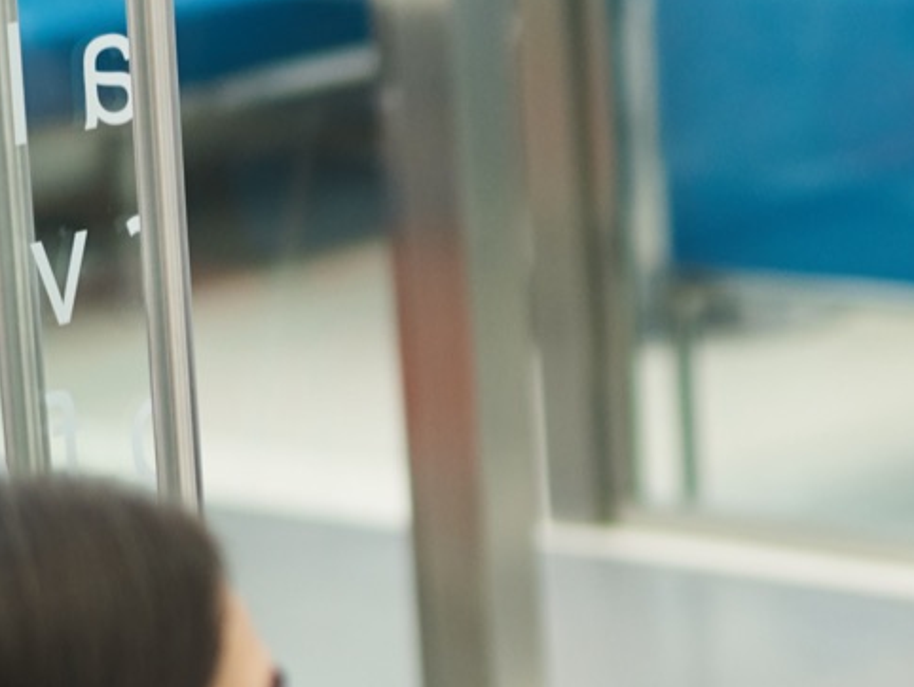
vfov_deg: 6.7
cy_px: 597
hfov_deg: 8.6
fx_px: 5865
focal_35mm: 222
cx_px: 1606
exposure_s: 1/125
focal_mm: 58
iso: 640
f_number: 1.8
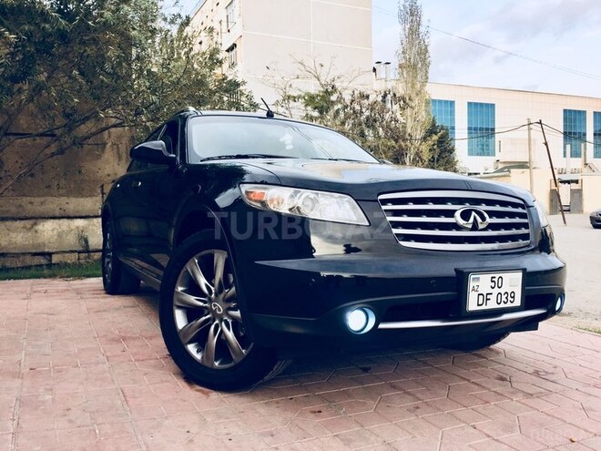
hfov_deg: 61.7
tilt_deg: -2.5
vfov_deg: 48.2
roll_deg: -0.6
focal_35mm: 29
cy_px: 226
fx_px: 503
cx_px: 300
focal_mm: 4.15
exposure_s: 1/581
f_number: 2.2
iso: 32
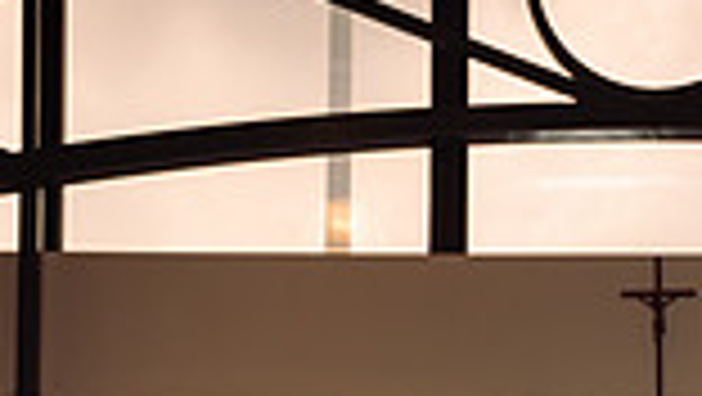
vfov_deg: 9.5
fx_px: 2086
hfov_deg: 18.8
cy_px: 999
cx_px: 621
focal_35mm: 112
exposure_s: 1/200
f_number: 7.1
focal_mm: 37
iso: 200
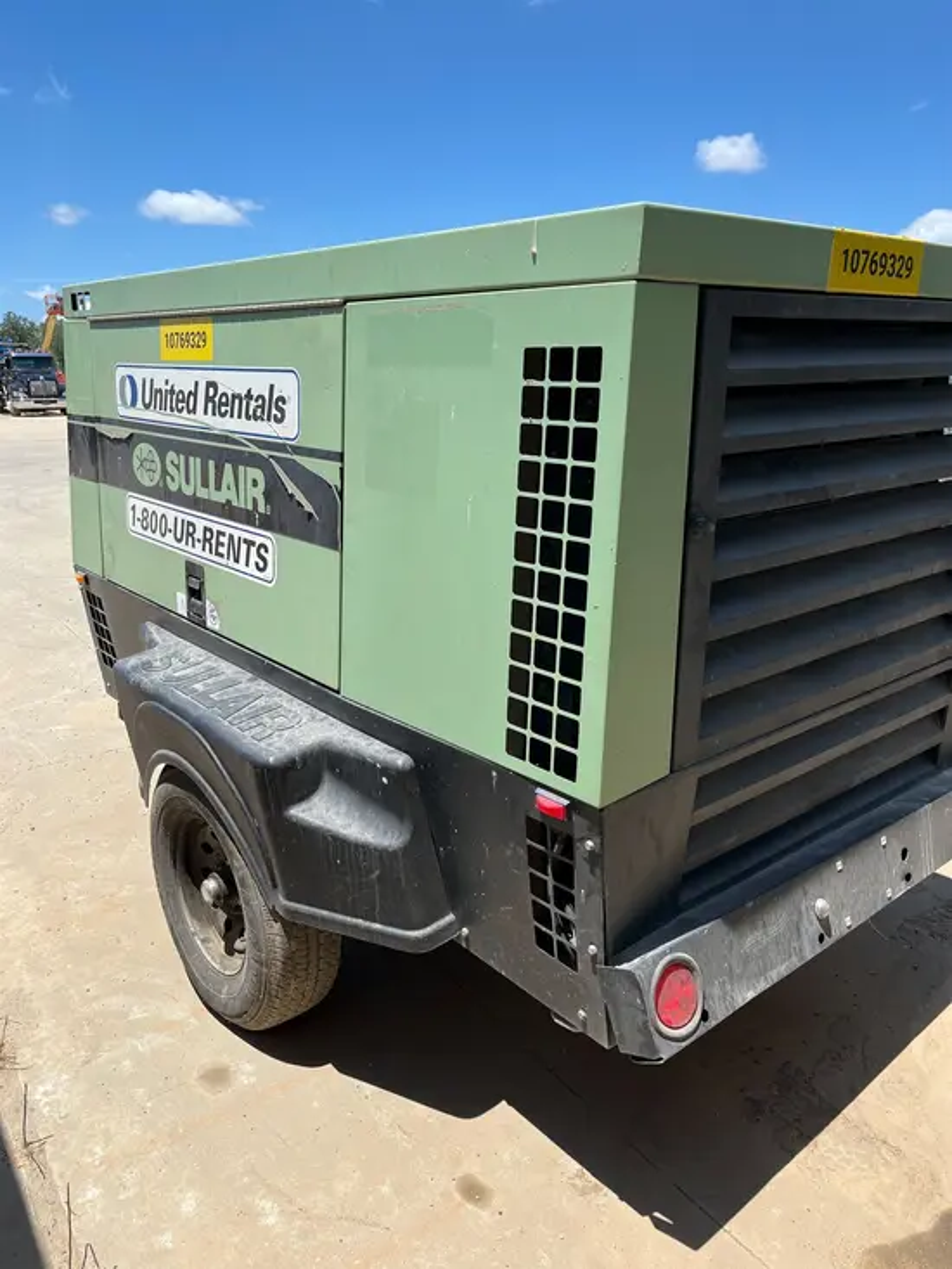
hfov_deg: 53.1
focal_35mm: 26
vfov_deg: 67.3
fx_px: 953
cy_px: 634
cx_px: 476
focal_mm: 5.1
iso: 50
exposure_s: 1/2755
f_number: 1.6
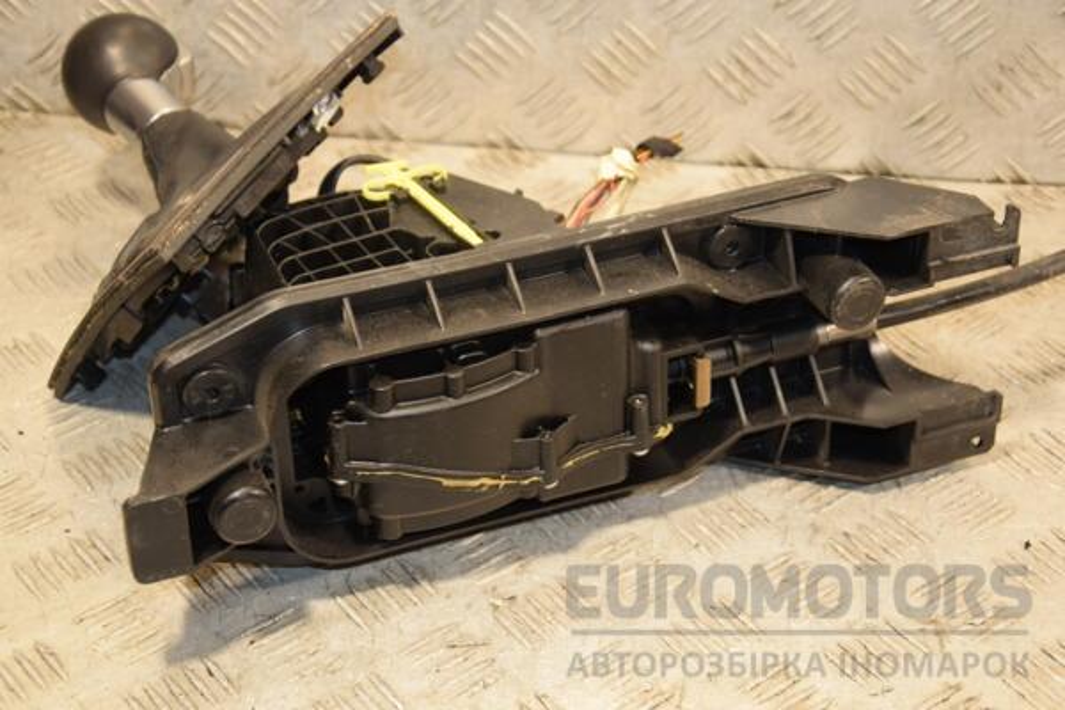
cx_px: 532
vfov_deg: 17.5
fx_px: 2307
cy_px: 355
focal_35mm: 78
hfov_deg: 26.0
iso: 800
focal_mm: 52
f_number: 5
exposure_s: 1/100
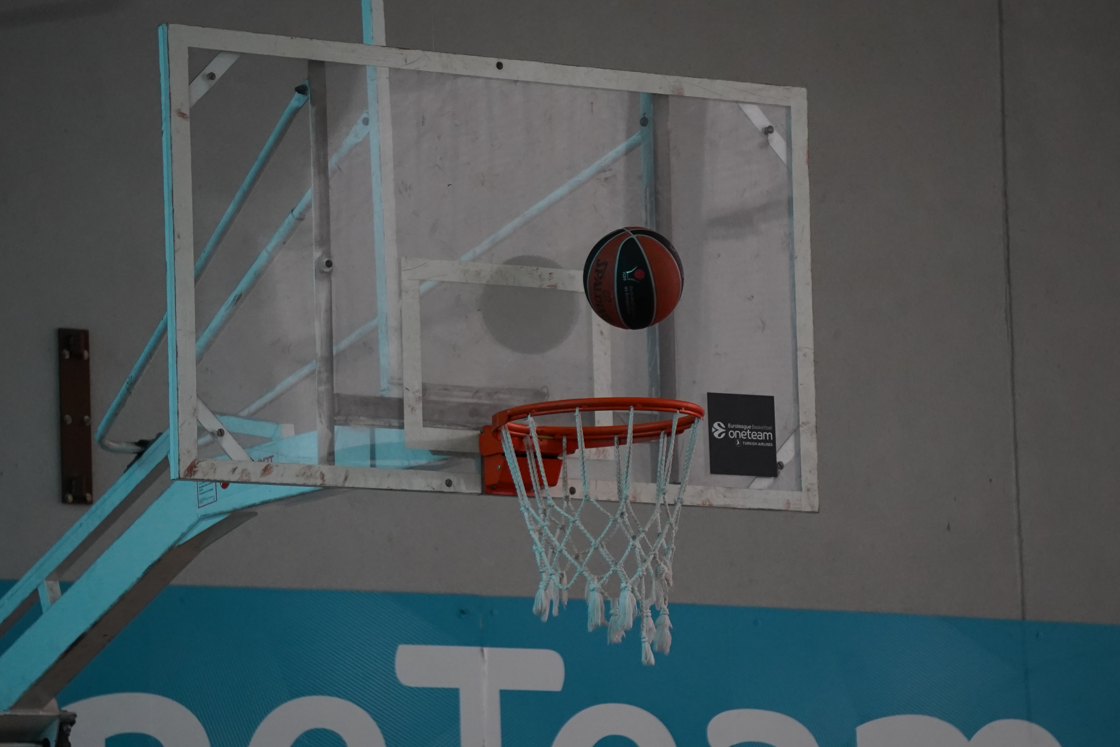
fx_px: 6719
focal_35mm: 216
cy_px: 374
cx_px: 560
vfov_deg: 6.4
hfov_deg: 9.5
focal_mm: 144
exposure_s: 1/800
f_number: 5.6
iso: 3200
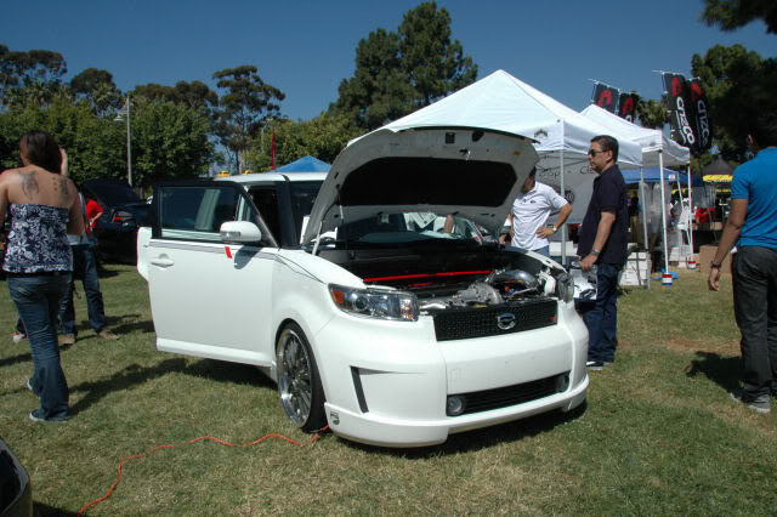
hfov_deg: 67.4
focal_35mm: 27
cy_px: 258
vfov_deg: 47.9
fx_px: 582
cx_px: 388
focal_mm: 18
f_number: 14
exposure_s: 1/250
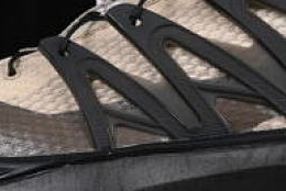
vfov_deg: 4.4
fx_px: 2473
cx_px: 228
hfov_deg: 6.6
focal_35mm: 311
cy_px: 7
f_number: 8
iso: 160
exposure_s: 1/80
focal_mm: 50
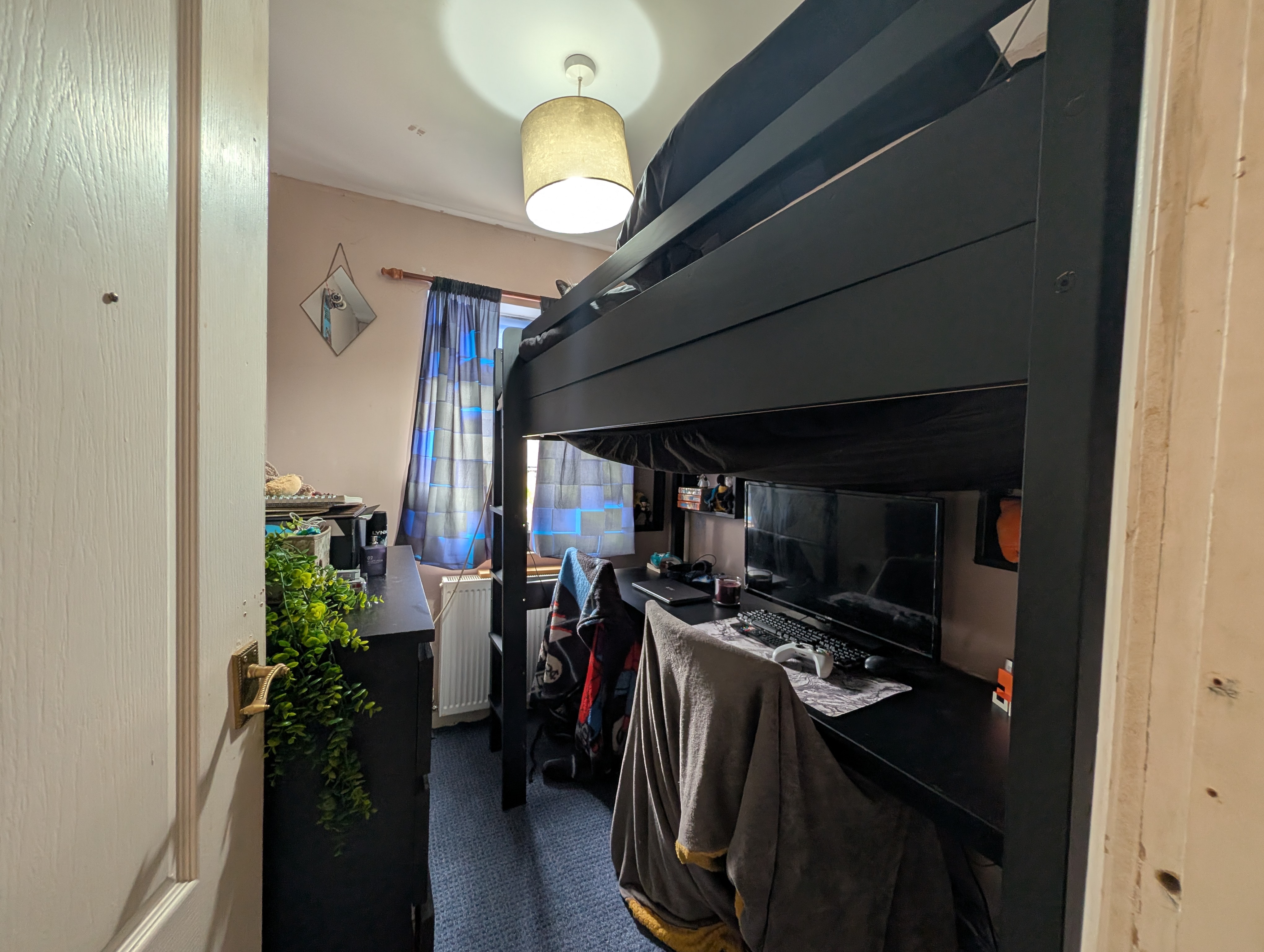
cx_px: 632
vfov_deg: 94.6
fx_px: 439
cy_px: 476
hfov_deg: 110.5
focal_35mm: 12
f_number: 1.7
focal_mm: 2.02
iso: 54
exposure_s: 1/41.5
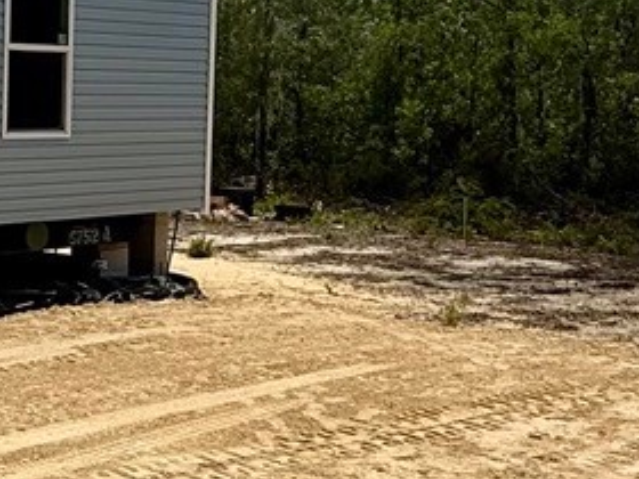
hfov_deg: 27.4
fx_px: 1181
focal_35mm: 64
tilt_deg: -2.7
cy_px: 153
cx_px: -82
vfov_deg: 22.8
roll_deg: -1.0
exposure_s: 1/3663
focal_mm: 2.22
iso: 50
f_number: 2.2
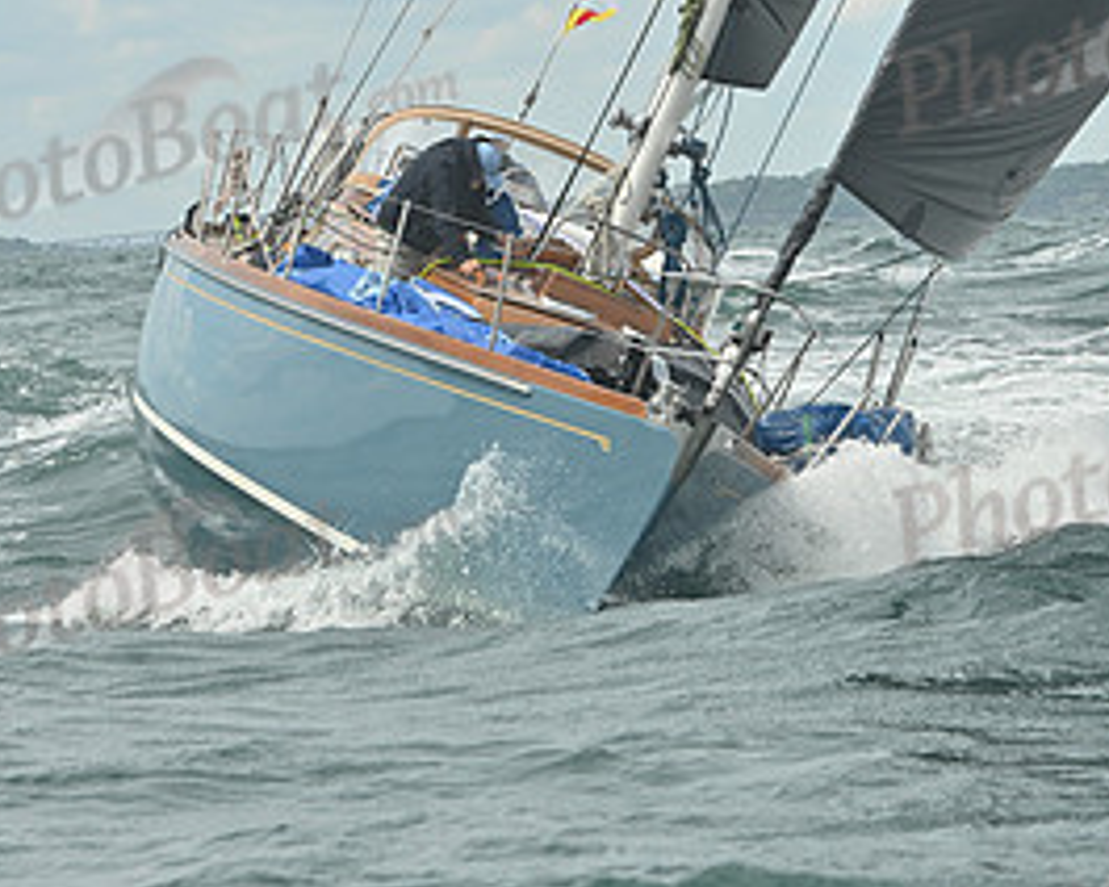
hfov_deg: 7.7
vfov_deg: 6.2
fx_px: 8238
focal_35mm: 251
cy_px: 303
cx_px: 678
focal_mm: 122
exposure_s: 1/1250
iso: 320
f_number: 10
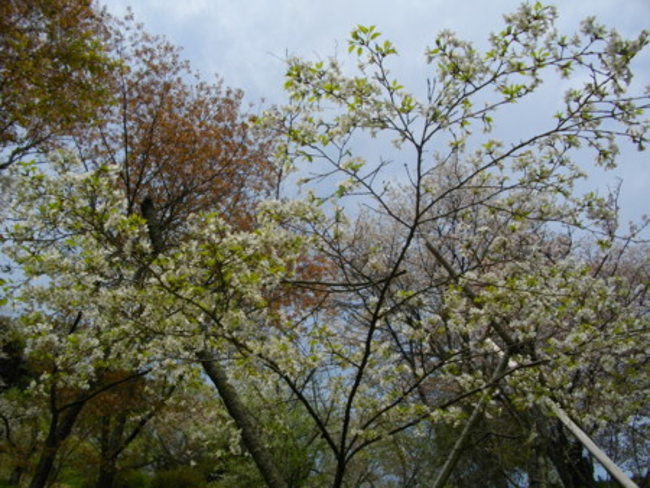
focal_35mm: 32
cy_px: 244
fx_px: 601
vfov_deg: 44.2
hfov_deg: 56.8
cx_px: 325
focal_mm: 5.7
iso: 100
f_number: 5.5
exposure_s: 1/500
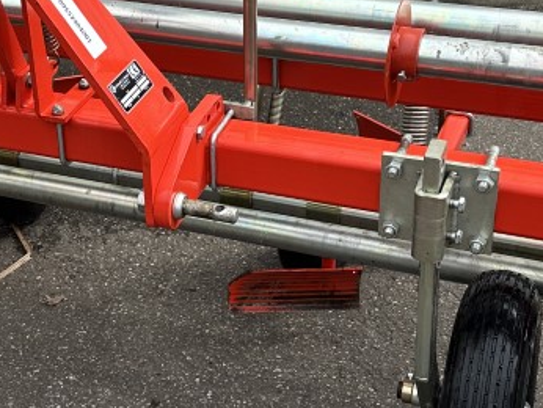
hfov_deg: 27.2
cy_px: 158
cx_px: 168
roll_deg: +2.3
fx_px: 1115
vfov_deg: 20.7
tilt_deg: -28.1
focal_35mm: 71
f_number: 1.78
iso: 80
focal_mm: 6.86
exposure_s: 1/1949
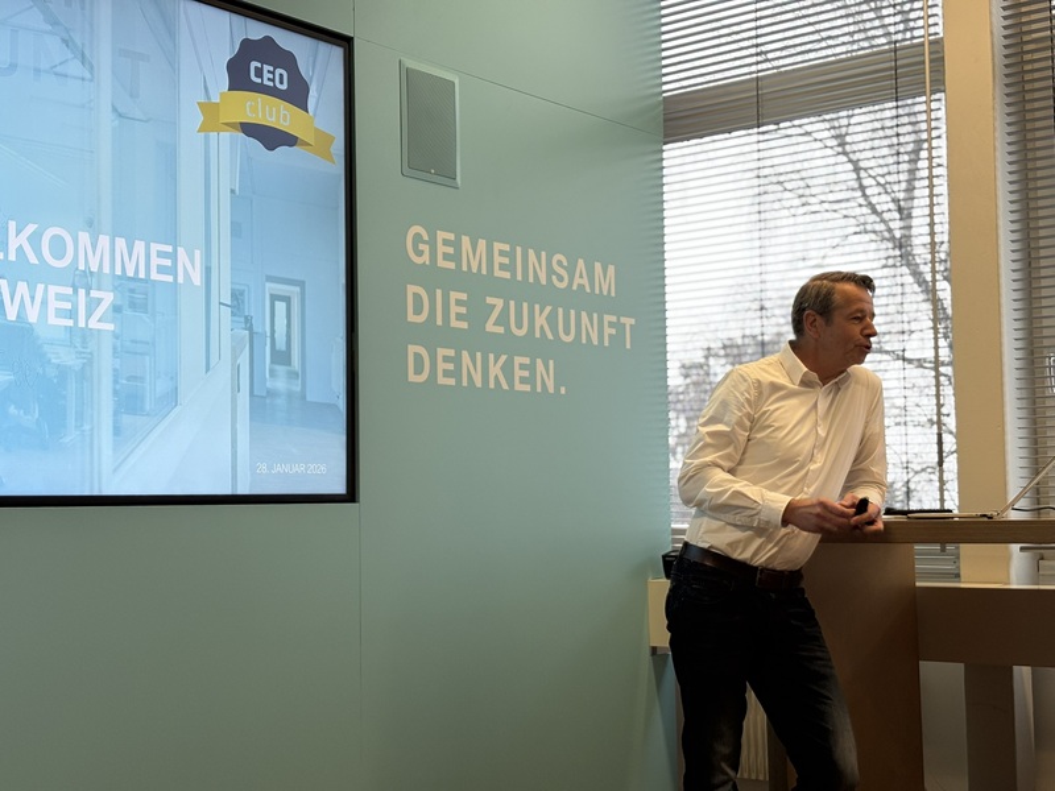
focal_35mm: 52
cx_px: 528
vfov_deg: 28.0
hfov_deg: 36.8
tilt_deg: +4.1
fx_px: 1585
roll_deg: +1.2
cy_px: 396
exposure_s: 1/100
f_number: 1.6
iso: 32
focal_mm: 5.96
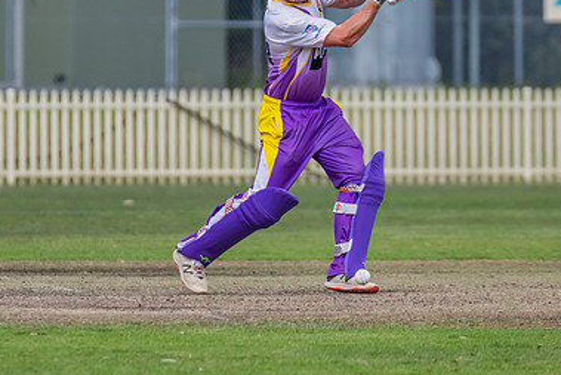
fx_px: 12221
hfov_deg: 2.6
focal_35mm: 784
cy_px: 131
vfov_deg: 1.8
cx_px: 278
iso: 800
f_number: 6.3
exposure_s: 1/2500
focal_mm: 440
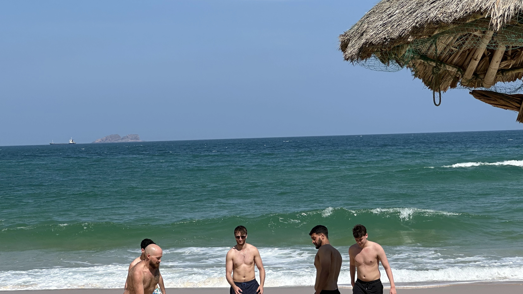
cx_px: 253
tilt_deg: -1.9
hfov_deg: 20.9
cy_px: 188
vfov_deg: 11.9
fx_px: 1414
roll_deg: +2.1
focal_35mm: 102
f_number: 2.8
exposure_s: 1/1130
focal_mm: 9
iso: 32
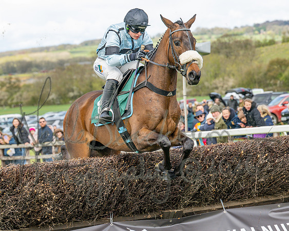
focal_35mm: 171
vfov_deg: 9.0
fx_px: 1466
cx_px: 134
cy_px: 125
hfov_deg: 11.3
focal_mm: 94
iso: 400
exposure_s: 1/1250
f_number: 4.5
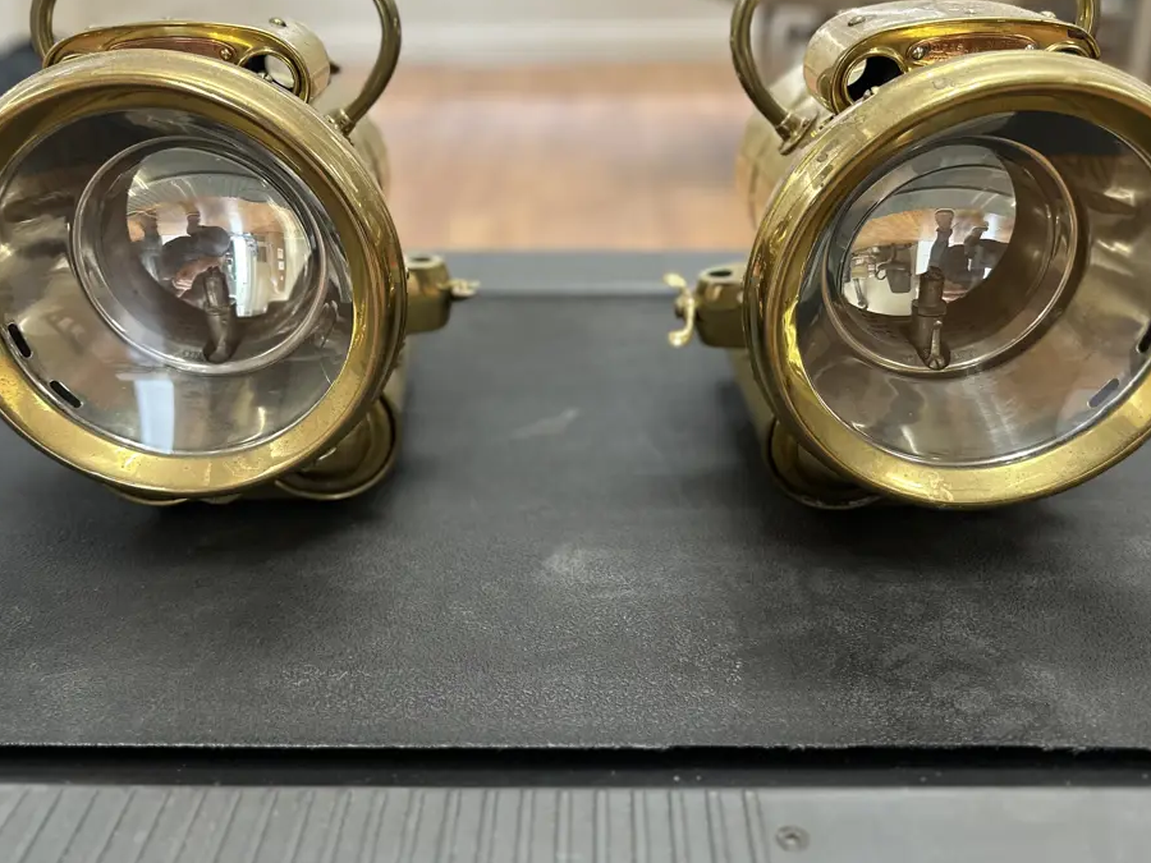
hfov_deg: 56.8
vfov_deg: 43.8
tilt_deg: -22.1
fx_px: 1064
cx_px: 565
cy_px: 316
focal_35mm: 32
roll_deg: +1.1
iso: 320
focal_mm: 6.86
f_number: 1.78
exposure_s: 1/52
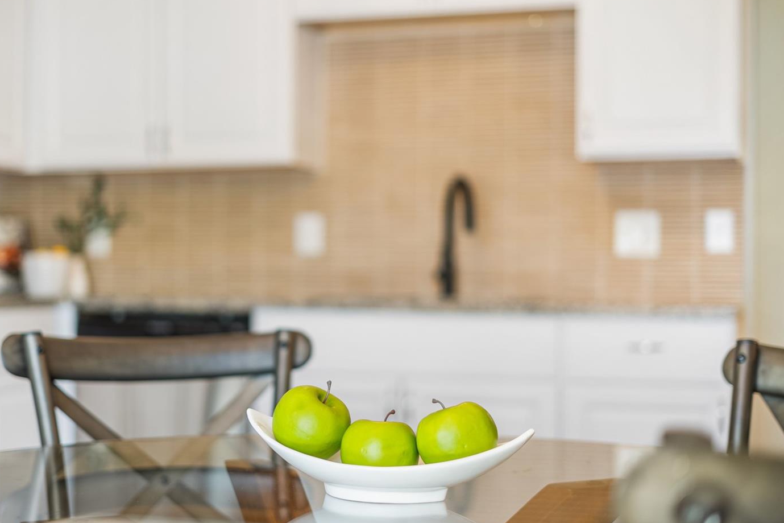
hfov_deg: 34.4
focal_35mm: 58
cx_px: 339
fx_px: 1263
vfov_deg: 23.4
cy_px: 286
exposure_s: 1/30
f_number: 1.8
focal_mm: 50
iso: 200
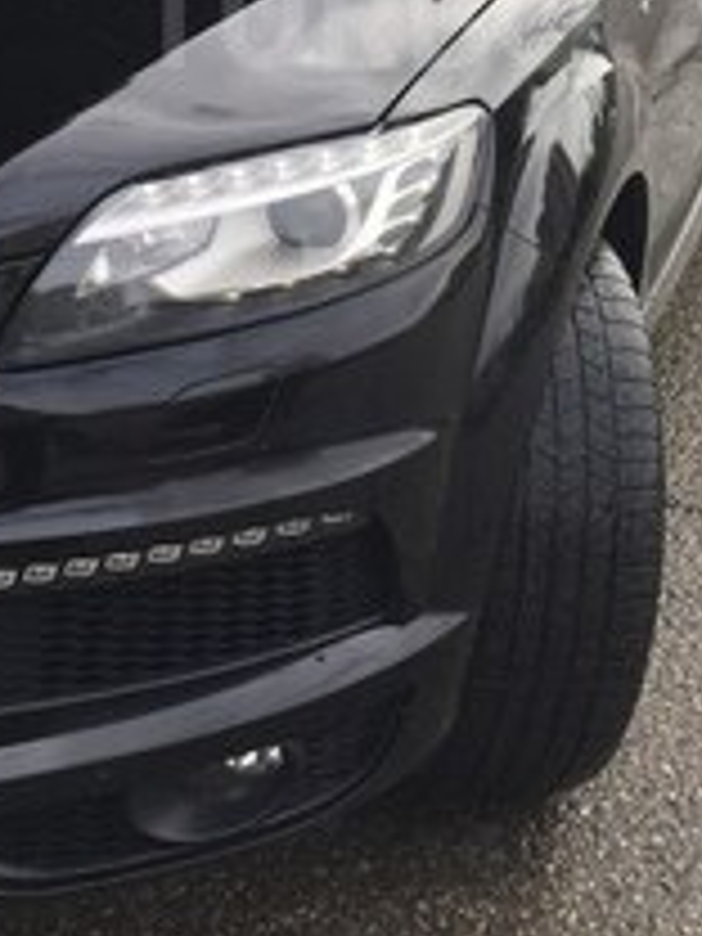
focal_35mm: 69
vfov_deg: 26.8
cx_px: 482
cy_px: 18
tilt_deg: -11.2
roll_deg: -3.1
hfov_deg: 21.2
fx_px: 1866
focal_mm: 4.15
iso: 32
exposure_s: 1/842
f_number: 2.2
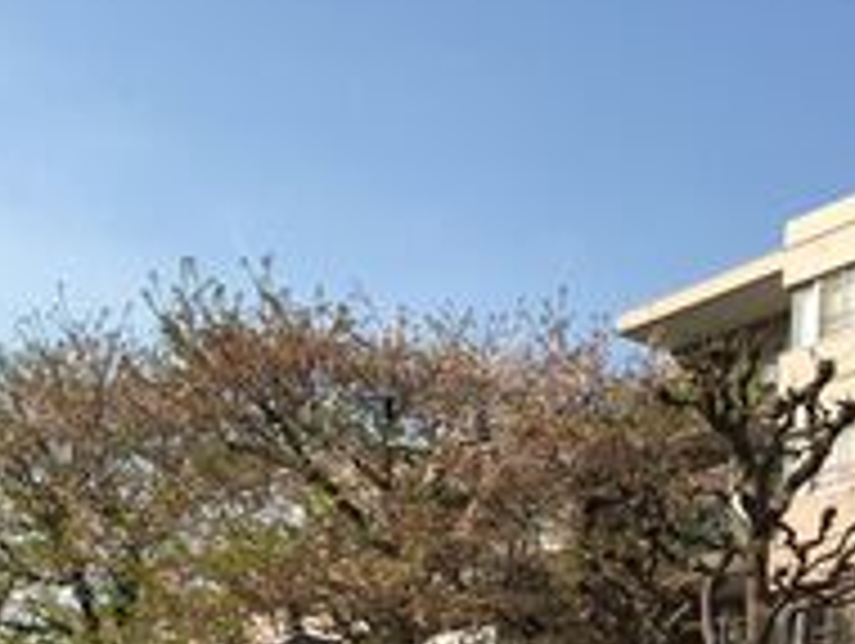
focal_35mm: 64
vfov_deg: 22.3
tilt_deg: +16.2
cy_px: 606
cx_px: 846
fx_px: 1583
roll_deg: -3.3
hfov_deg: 28.5
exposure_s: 1/1582
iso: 32
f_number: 2.2
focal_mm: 4.15
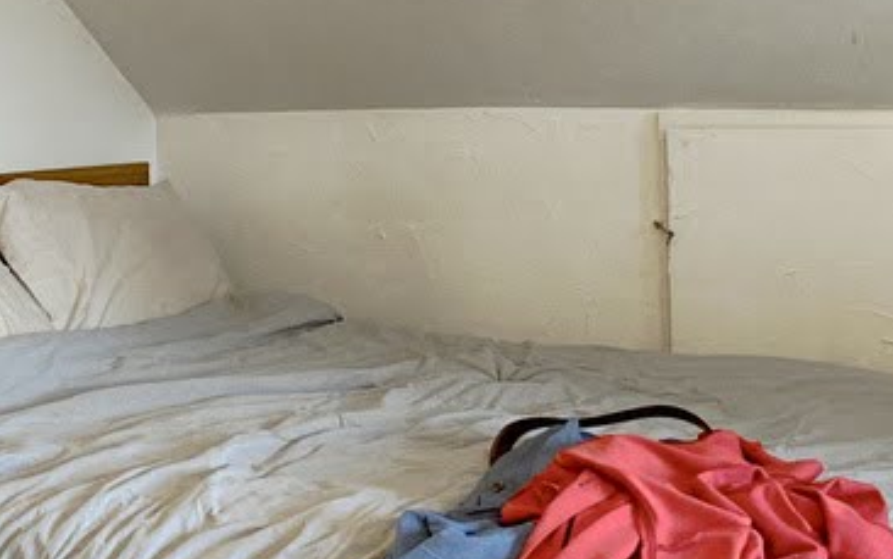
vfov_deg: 15.6
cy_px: 83
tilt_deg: +1.3
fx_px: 2021
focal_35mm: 83
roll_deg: +0.5
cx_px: 346
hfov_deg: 24.9
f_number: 1.8
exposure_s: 1/59
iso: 250
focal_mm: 3.99
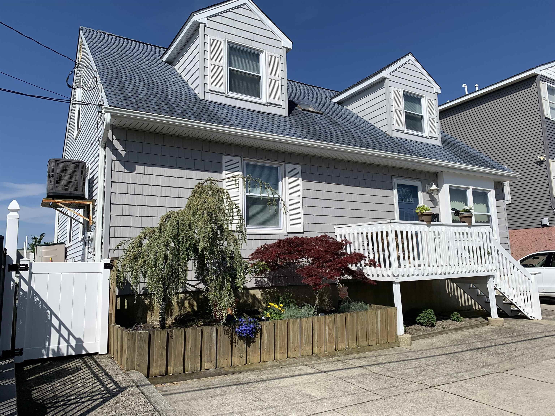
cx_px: 278
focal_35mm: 26
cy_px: 208
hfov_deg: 67.3
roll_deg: +1.2
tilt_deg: +7.4
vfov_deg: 53.1
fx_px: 417
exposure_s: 1/3650
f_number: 1.8
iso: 25
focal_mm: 4.25
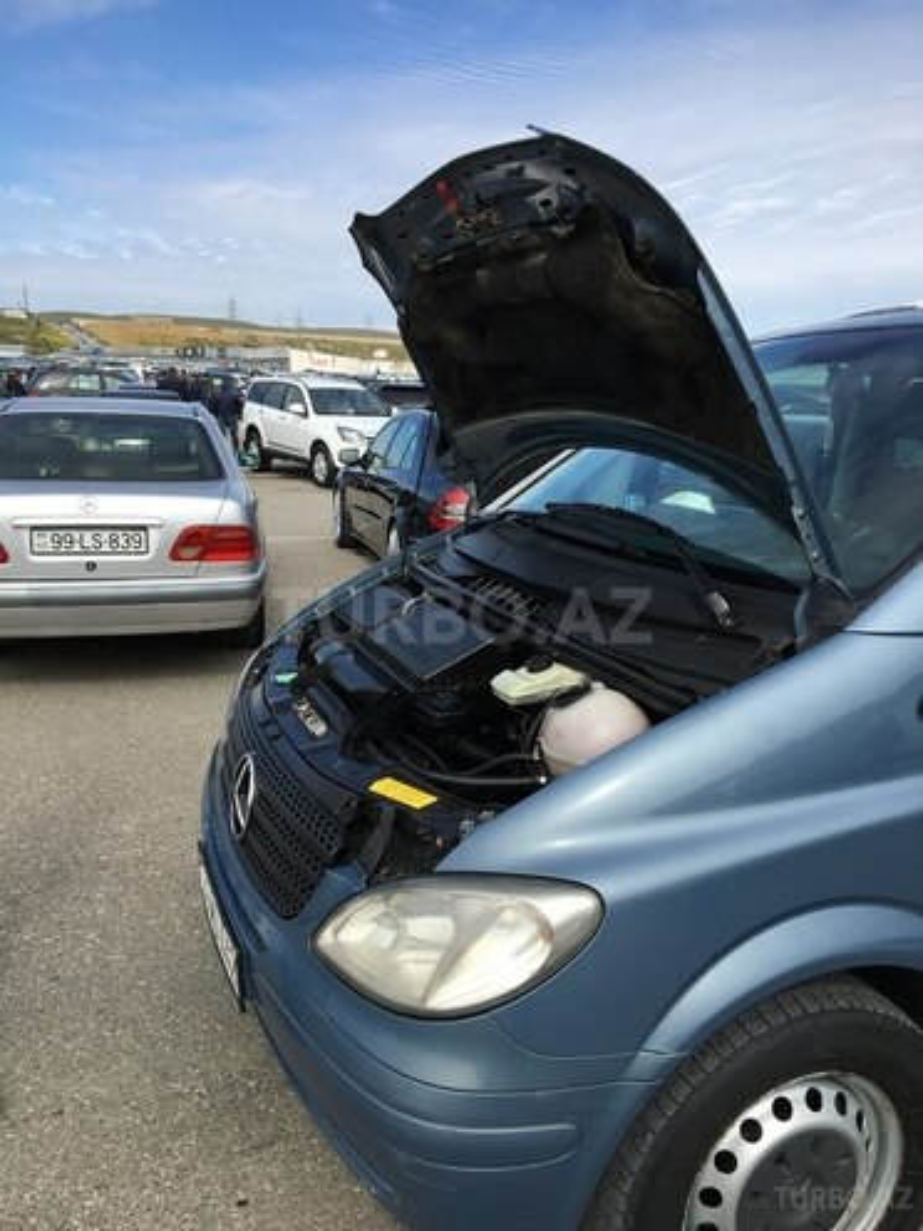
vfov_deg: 61.7
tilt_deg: -12.1
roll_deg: -1.5
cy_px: 616
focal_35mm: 29
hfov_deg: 48.2
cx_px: 462
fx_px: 1031
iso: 25
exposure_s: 1/1508
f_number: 2.2
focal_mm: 4.15
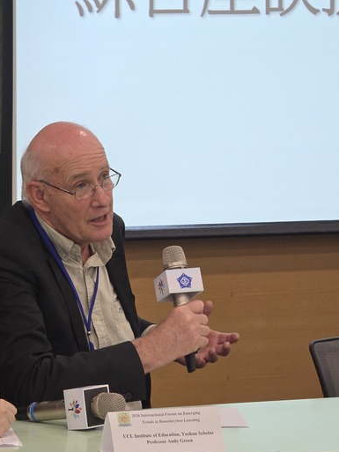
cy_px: 230
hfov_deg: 9.4
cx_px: 53
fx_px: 2049
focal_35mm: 157
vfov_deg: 12.6
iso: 320
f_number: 3.4
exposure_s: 1/120
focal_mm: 18.6
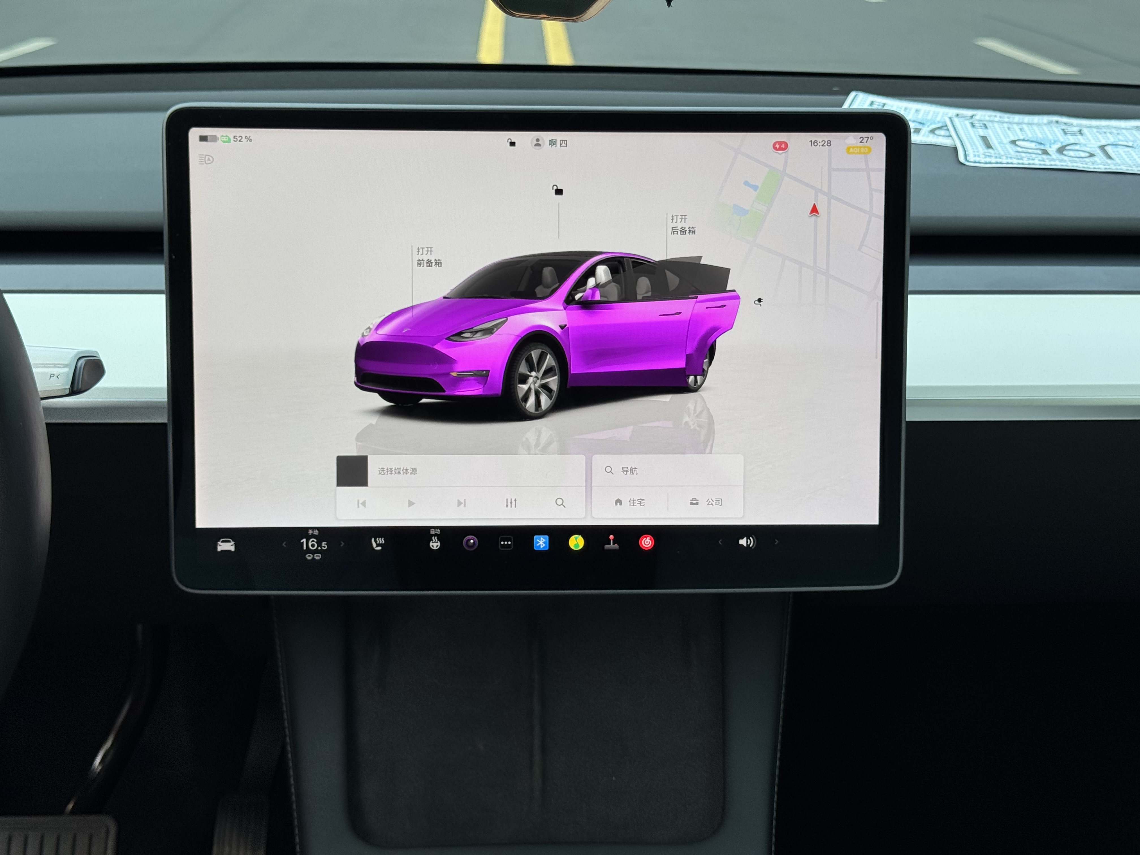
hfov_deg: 39.7
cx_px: 570
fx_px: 1581
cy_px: 428
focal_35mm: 48
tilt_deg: -19.9
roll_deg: -0.5
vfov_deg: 30.3
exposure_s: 1/484
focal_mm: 6.76
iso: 64
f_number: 1.78
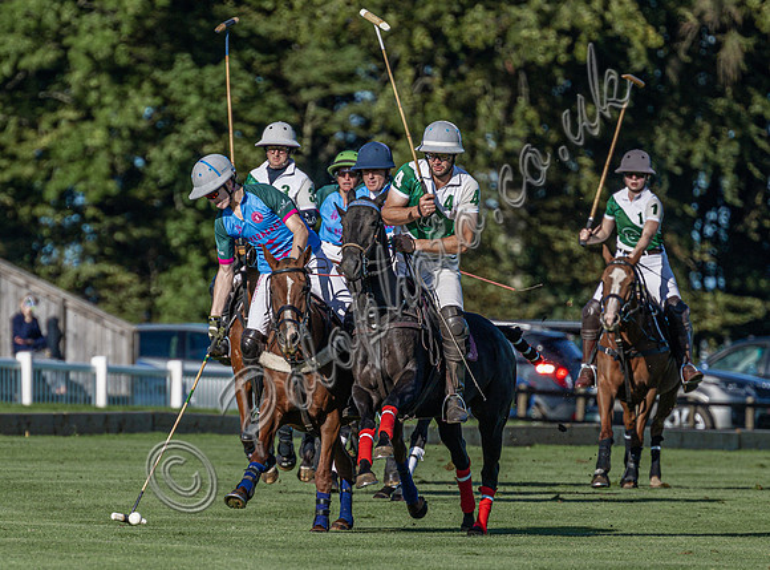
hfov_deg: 2.6
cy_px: 405
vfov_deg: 1.9
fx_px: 16813
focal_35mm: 760
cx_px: 236
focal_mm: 400
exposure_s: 1/2000
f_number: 5.6
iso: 400
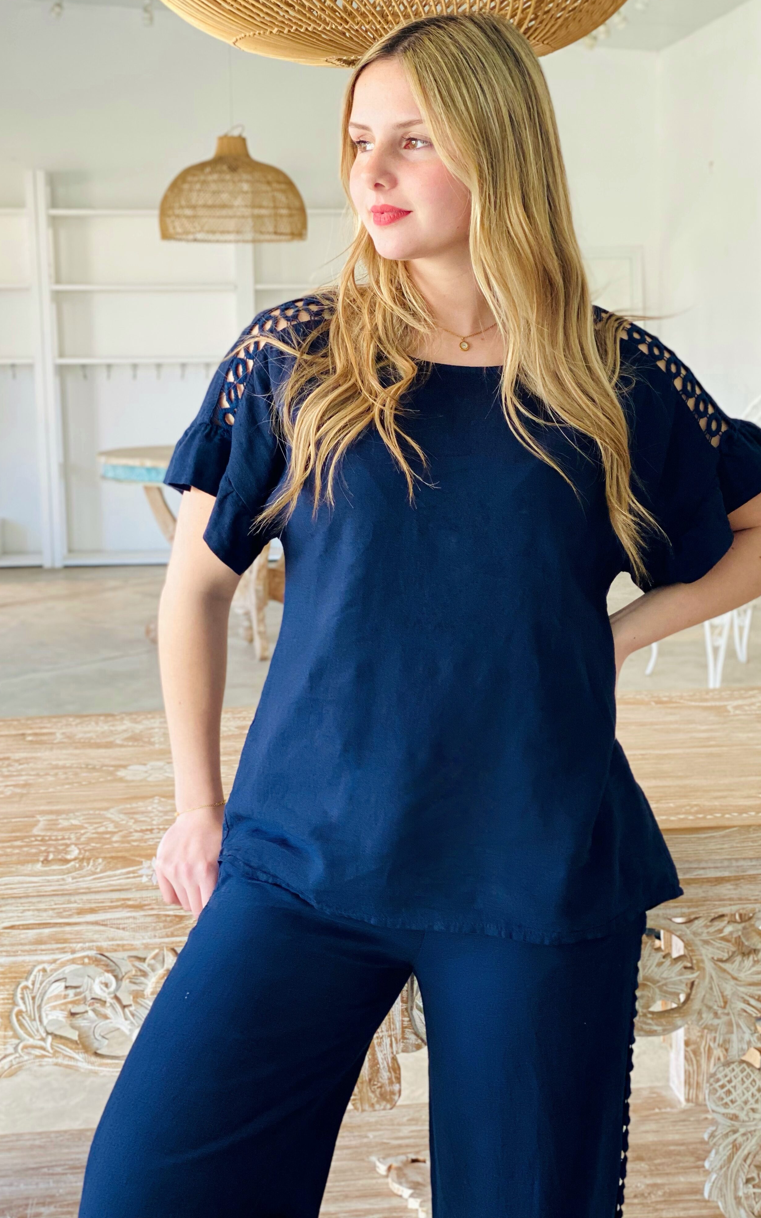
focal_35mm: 56
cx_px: 416
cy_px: 600
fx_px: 1859
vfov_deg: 36.3
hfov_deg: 23.1
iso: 64
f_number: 2
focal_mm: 6
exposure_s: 1/122
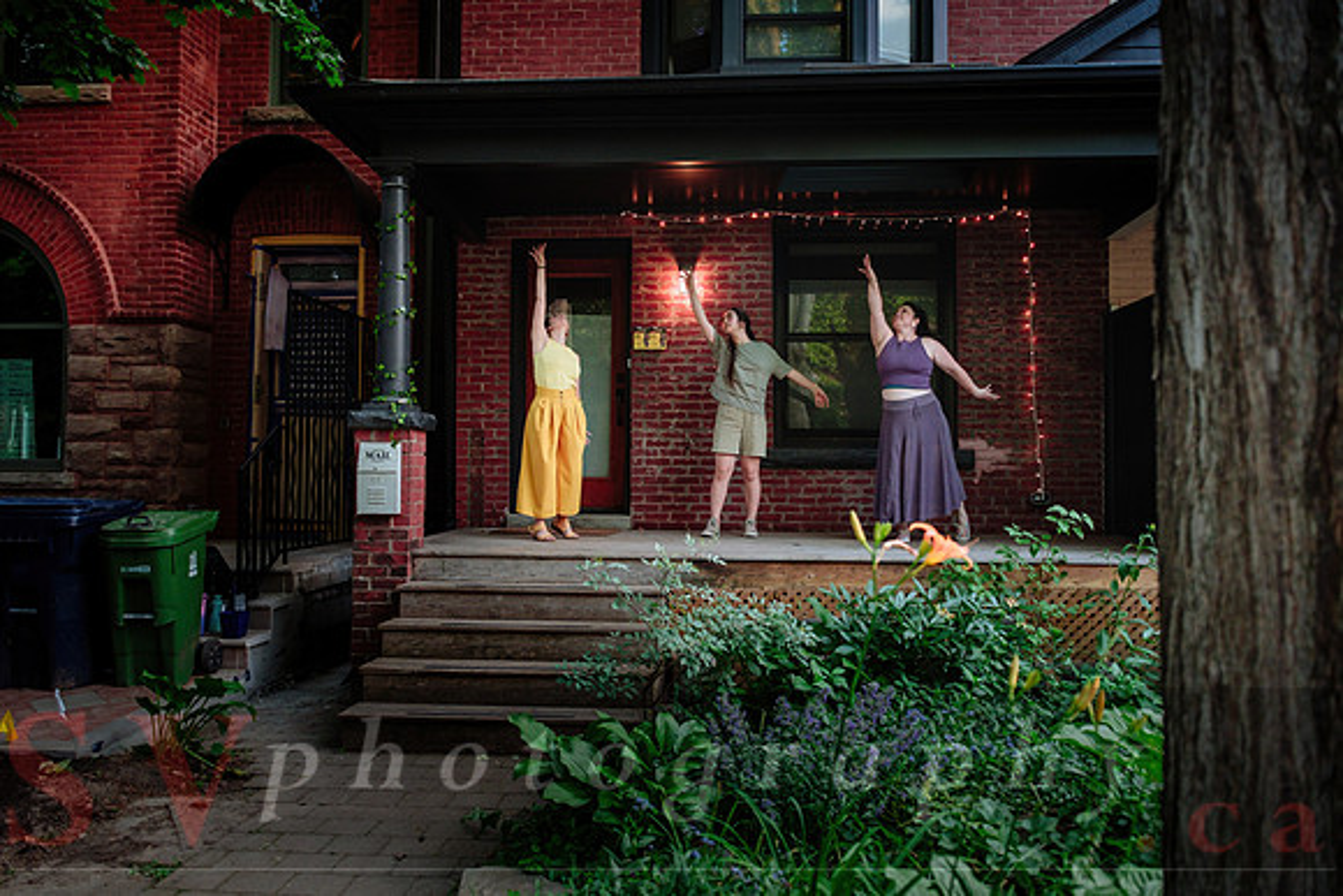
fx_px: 1015
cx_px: 672
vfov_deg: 47.7
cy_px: 448
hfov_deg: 67.0
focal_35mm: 27
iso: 500
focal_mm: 17
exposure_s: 1/320
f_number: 1.8
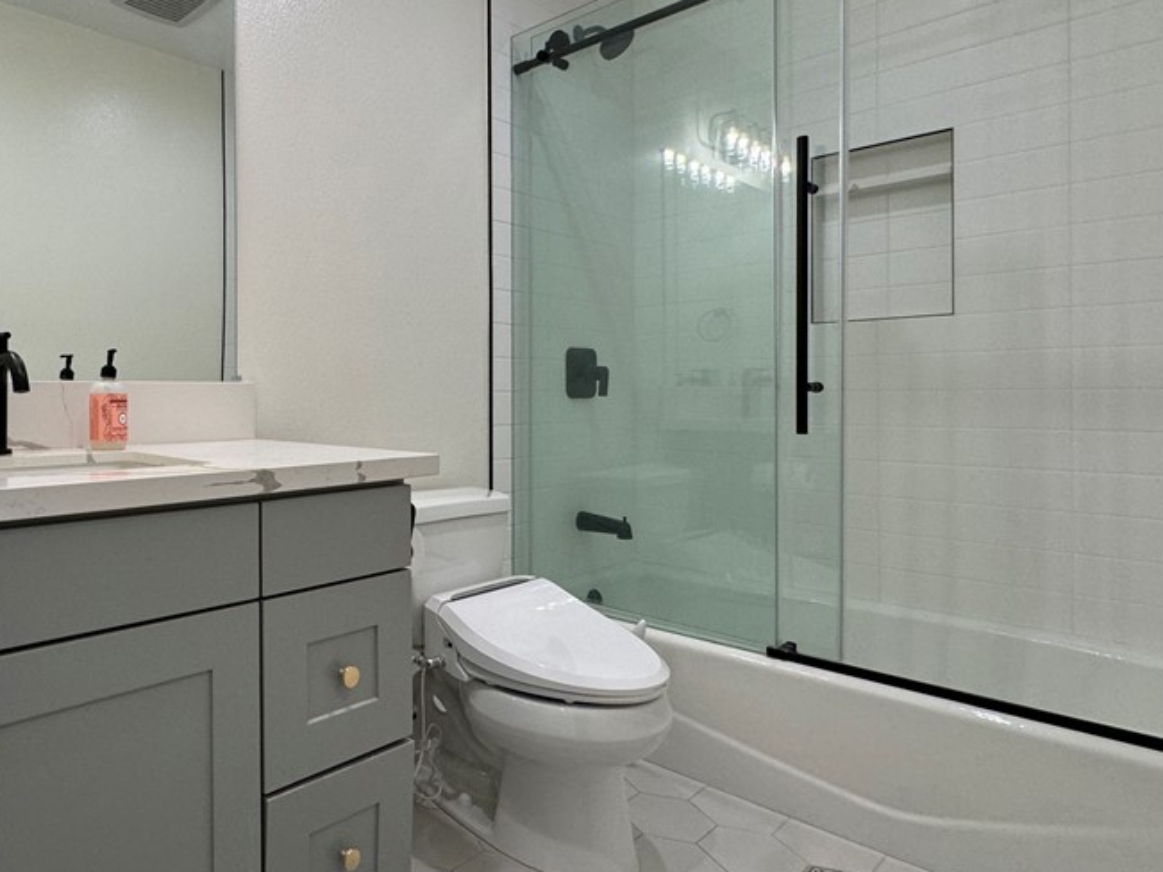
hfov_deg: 72.5
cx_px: 330
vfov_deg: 60.9
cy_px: 394
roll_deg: -1.2
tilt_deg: -0.6
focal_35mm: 22
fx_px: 739
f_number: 2.2
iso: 125
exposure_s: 1/120
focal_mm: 2.22
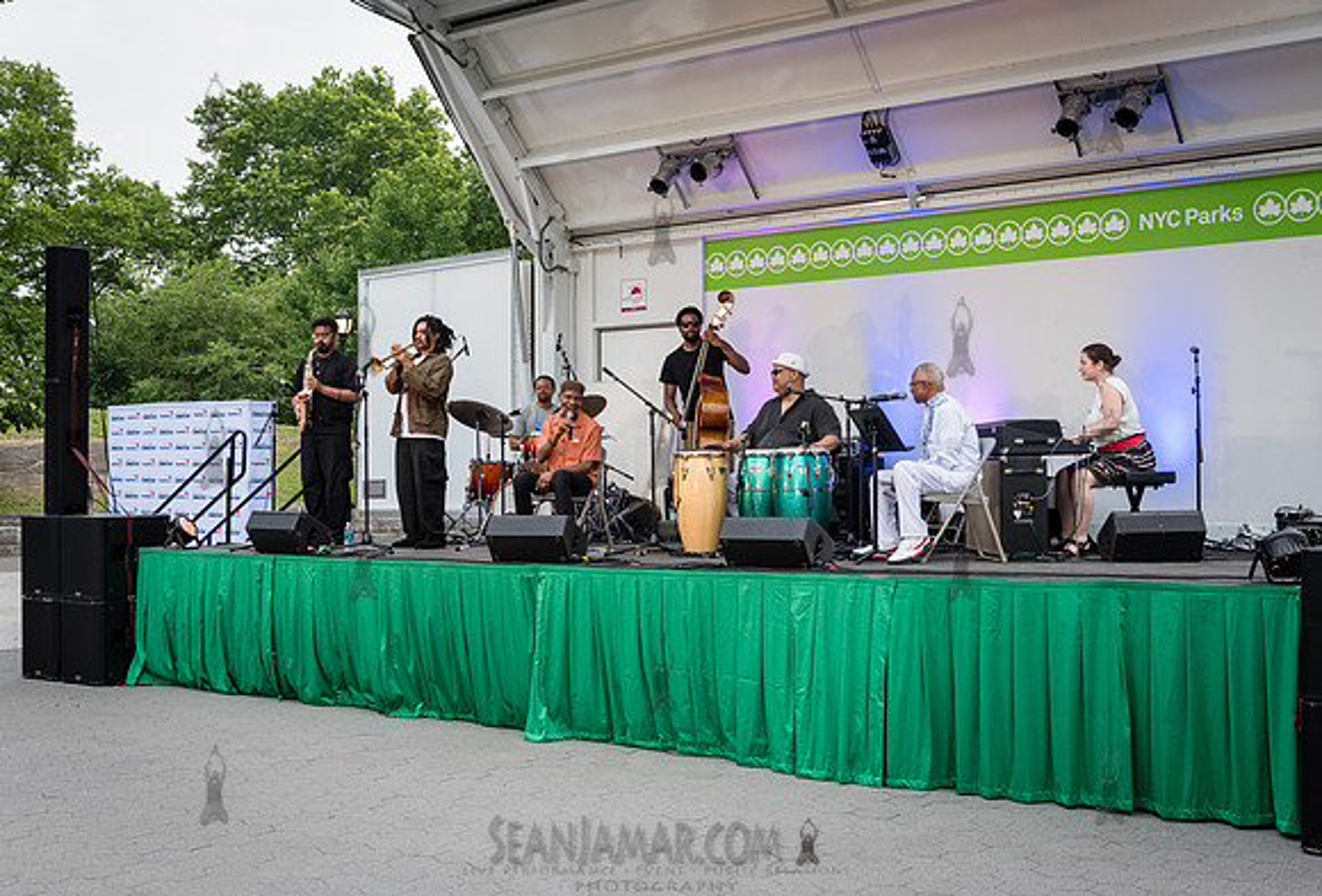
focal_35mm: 43
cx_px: 621
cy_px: 468
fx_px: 1597
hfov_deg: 44.9
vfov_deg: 31.3
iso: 1000
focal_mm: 40
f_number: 4.5
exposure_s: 1/320
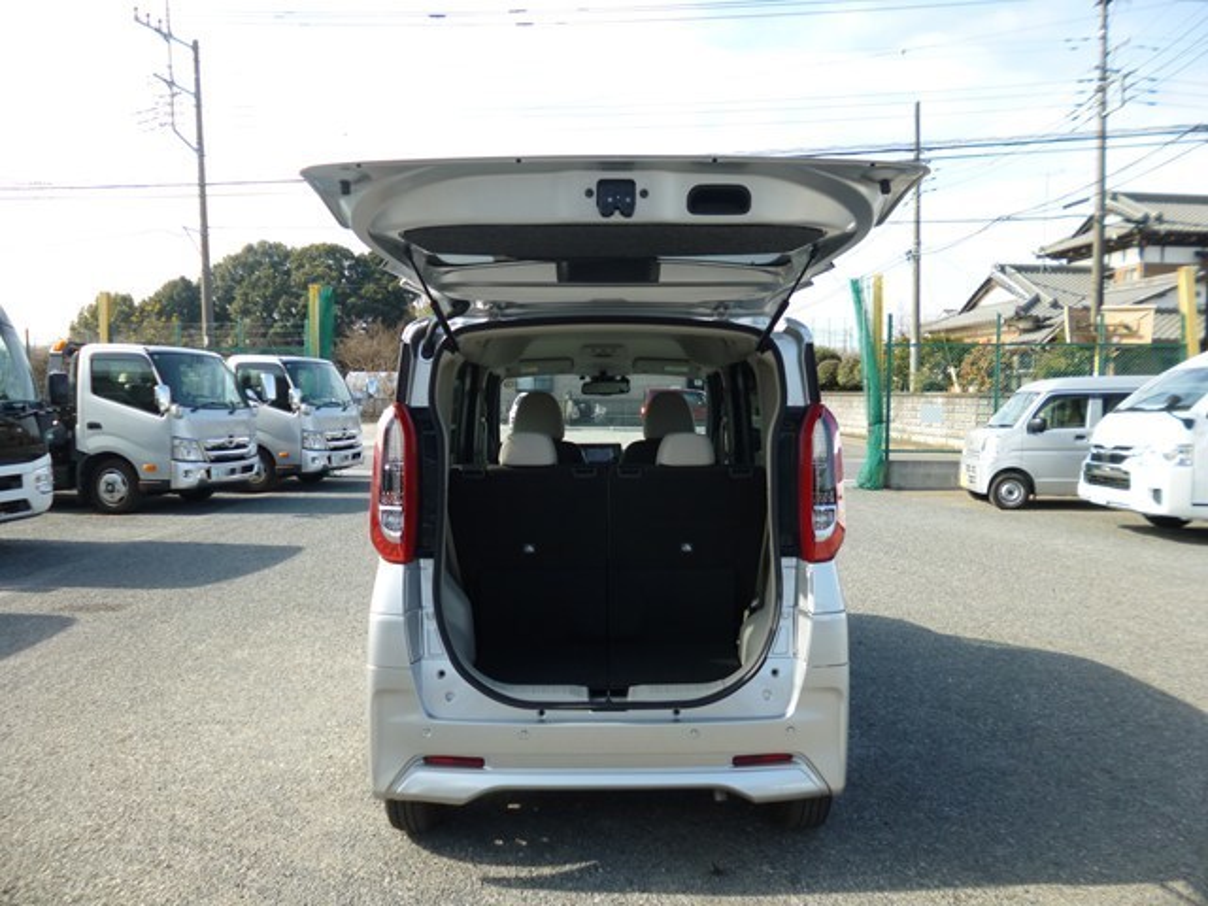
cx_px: 604
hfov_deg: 71.6
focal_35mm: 24
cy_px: 453
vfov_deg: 56.8
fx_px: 838
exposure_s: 1/640
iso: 100
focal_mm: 4.3
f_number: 2.8
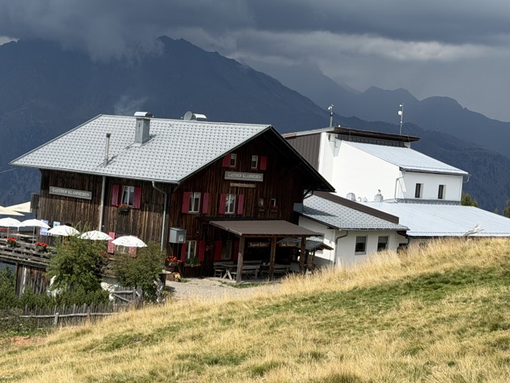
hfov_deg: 24.9
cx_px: 189
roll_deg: -5.2
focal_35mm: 78
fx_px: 1150
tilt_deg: -1.8
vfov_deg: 18.9
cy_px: 192
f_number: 1.78
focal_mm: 6.76
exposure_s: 1/4878
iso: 64
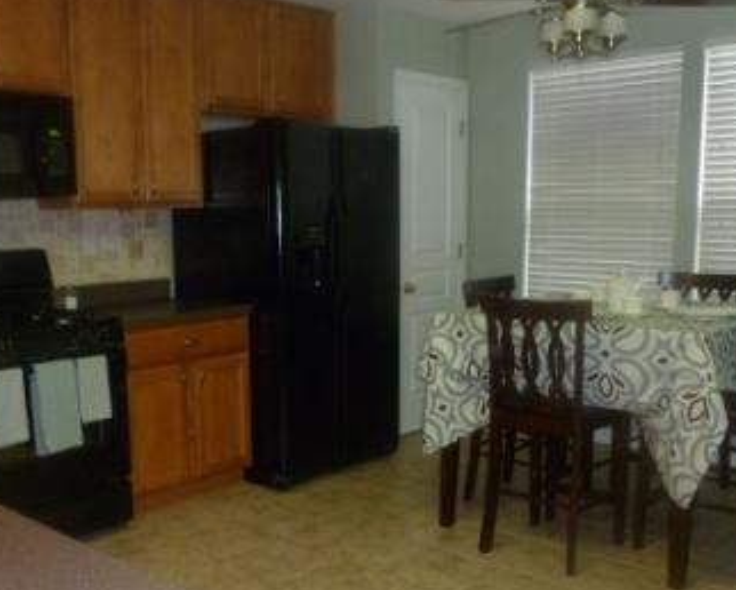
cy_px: 368
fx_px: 828
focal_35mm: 38
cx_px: 258
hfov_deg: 47.3
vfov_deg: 38.9
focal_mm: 5
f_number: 3.3
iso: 400
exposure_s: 1/30
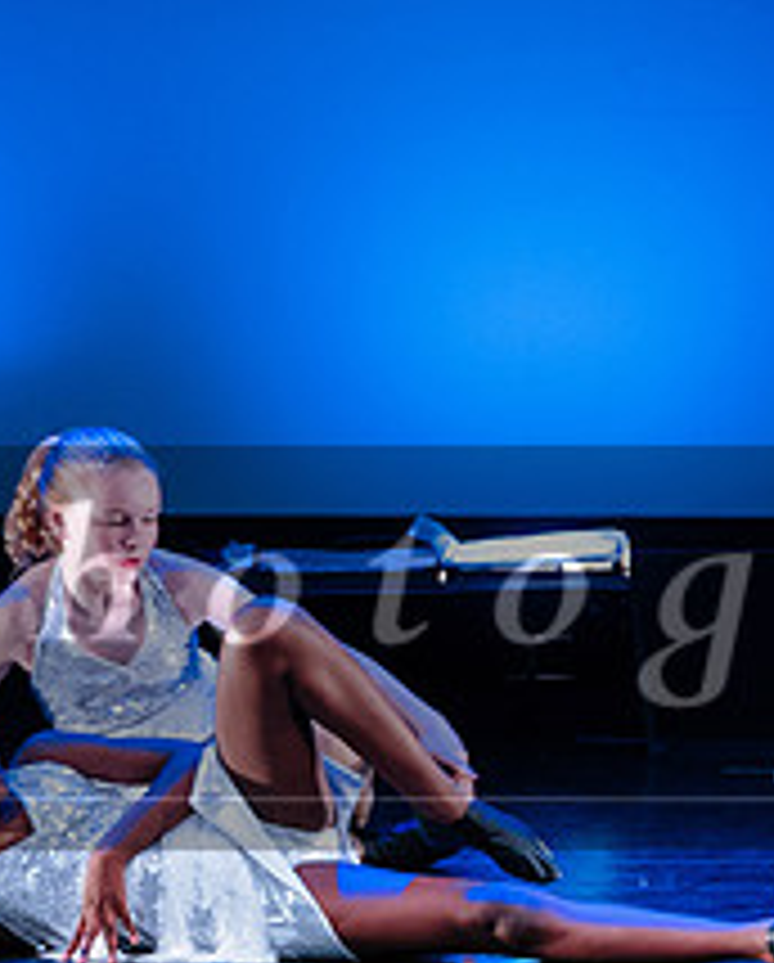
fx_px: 12364
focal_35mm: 433
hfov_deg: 3.6
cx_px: 481
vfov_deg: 4.5
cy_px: 479
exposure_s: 1/500
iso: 1250
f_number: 2.8
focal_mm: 143
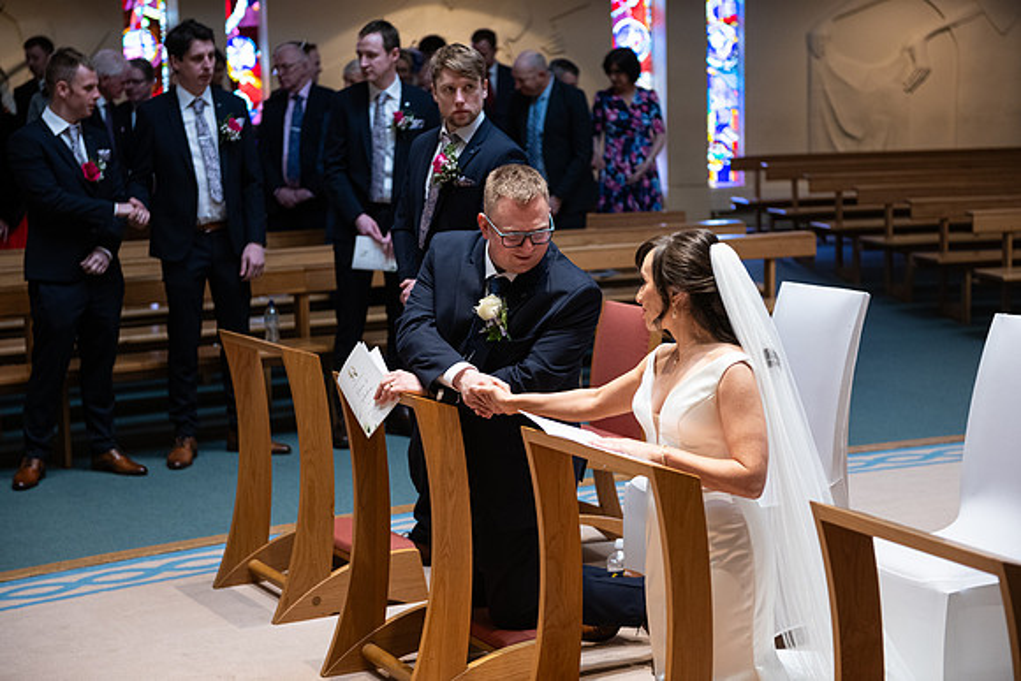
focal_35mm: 70
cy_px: 340
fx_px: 1986
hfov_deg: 28.8
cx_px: 510
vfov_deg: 19.5
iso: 1000
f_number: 3.5
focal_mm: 70
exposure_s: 1/160
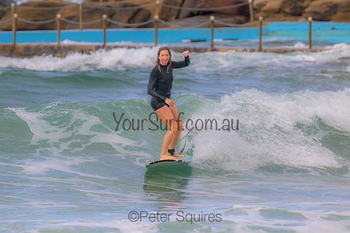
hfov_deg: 2.6
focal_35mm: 800
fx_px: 7779
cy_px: 116
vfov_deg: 1.7
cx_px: 175
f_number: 11
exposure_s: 1/1250
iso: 1400
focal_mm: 800
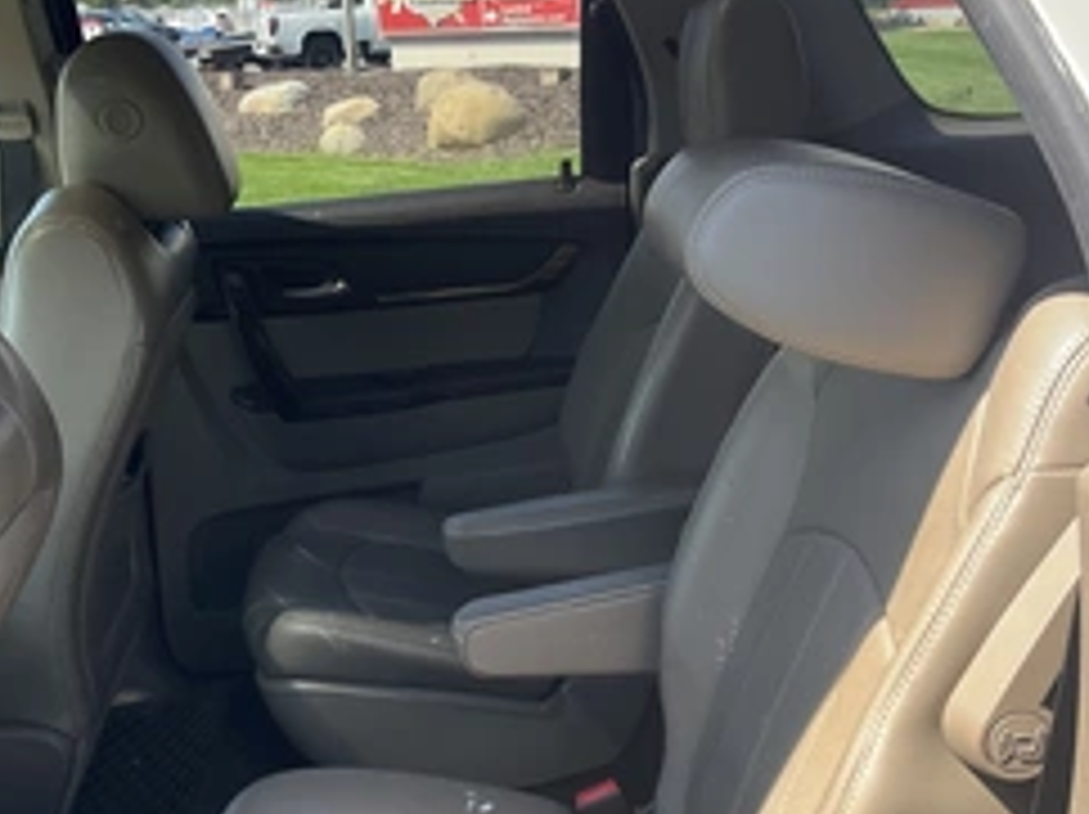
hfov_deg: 39.7
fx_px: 1509
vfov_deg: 30.0
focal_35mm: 48
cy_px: 540
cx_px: 500
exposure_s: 1/292
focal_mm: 3
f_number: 1.8
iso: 25
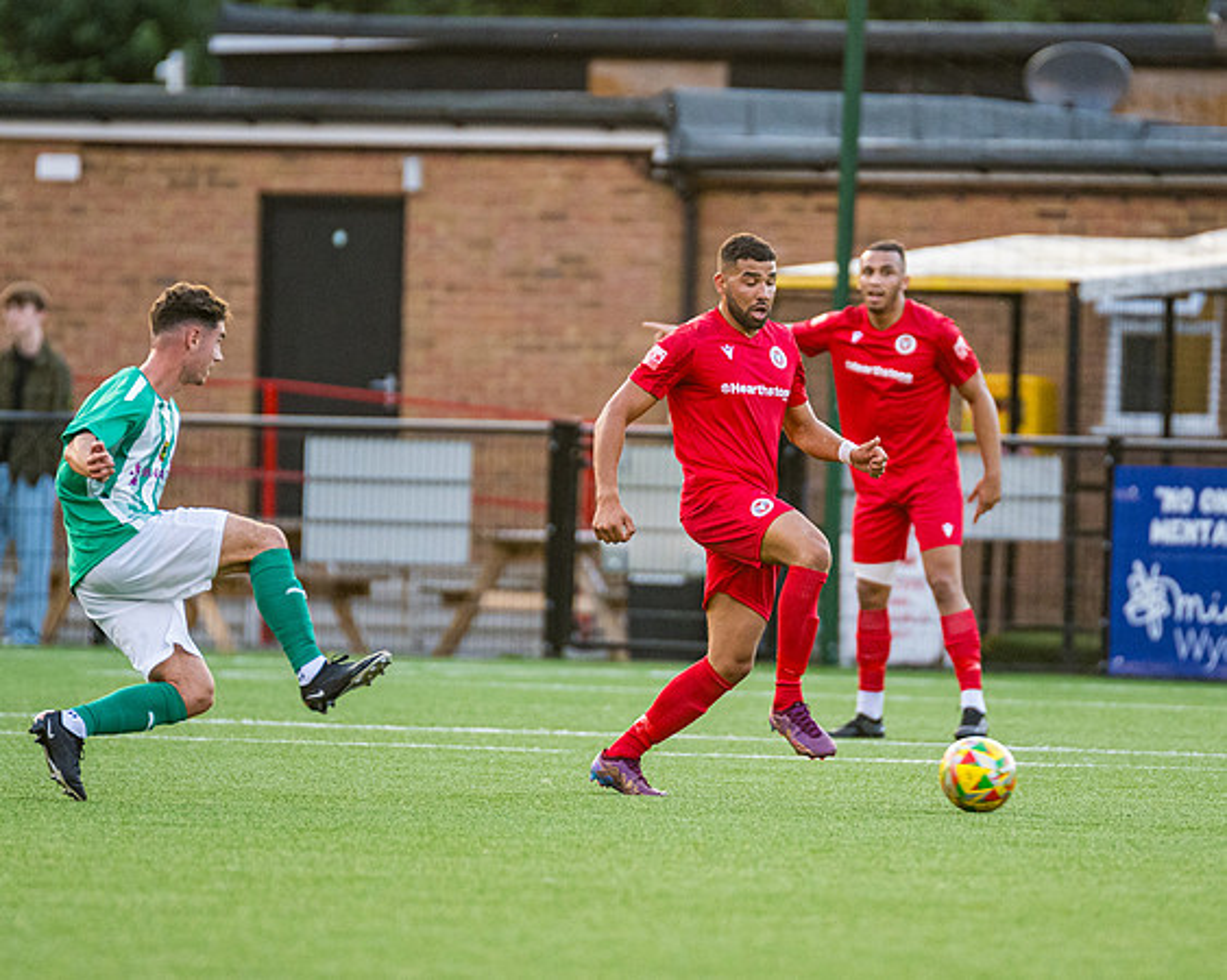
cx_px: 773
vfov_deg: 2.8
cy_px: 481
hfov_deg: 3.5
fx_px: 19883
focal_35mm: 548
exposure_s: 1/800
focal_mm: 300
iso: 1250
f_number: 2.8
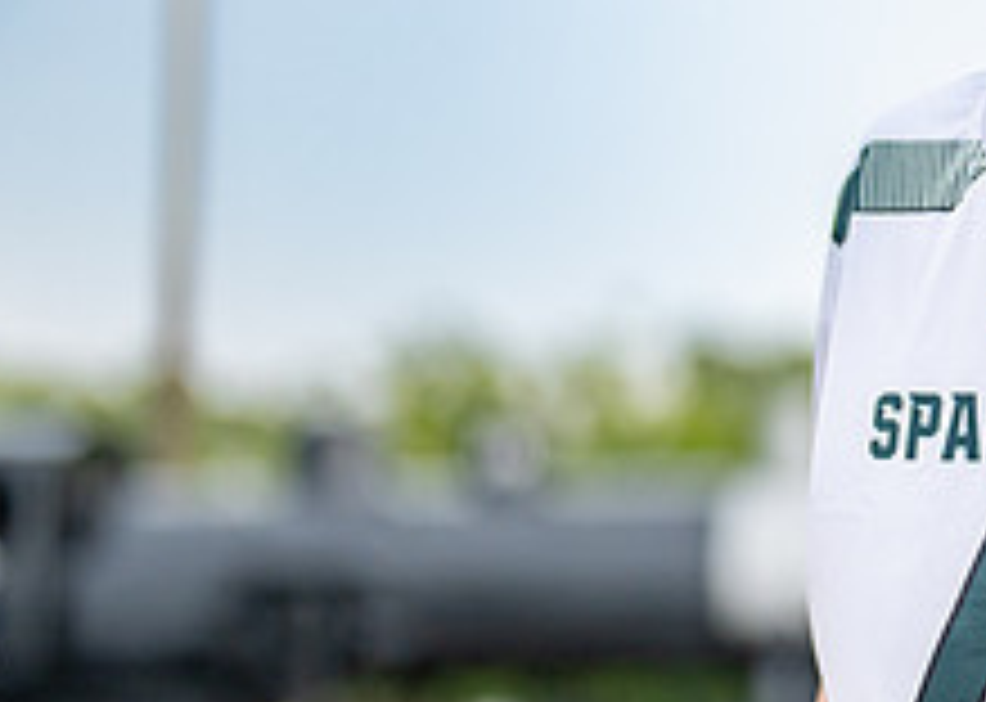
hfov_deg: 12.0
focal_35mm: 164
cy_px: 255
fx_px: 4588
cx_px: 1187
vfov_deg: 8.7
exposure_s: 1/2000
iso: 250
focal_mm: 50
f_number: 1.2
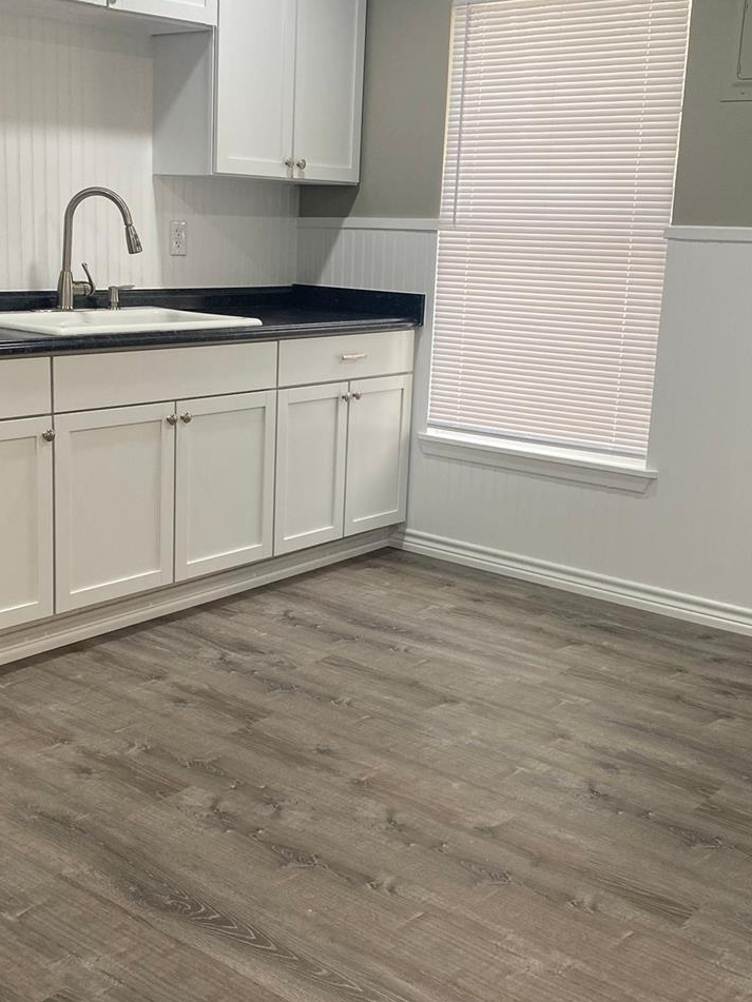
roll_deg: -2.3
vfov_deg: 44.8
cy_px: 499
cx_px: 330
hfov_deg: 34.3
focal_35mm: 42
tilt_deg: -11.2
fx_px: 1217
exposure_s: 1/120
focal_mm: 4.25
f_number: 1.8
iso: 125
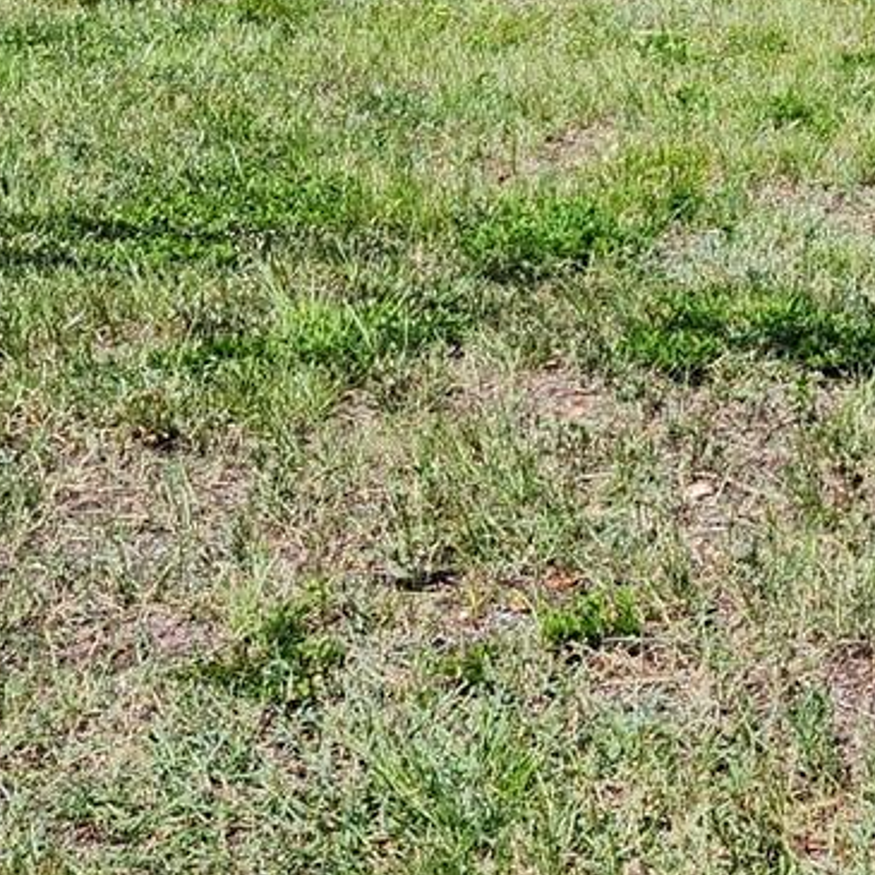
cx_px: 1342
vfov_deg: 18.4
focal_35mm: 89
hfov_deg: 17.4
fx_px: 2545
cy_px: -206
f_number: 1.8
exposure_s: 1/1105
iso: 25
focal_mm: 5.54
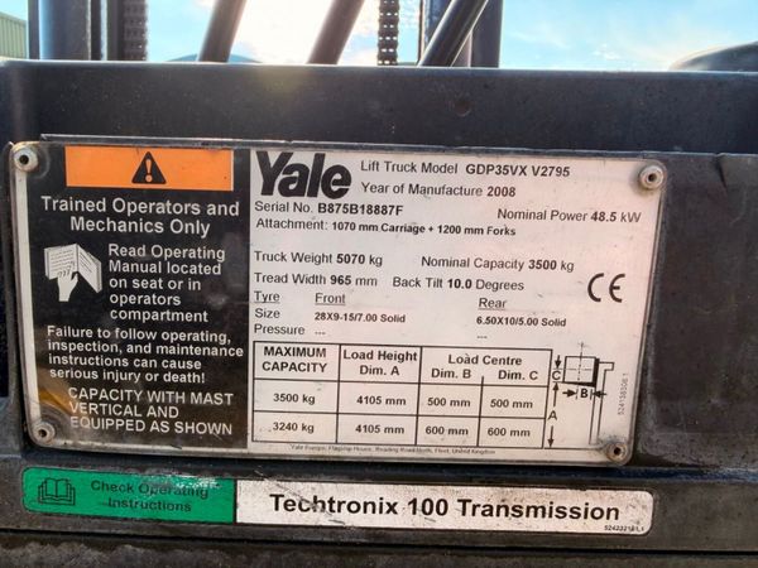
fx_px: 526
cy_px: 284
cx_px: 379
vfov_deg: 56.8
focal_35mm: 24
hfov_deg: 71.6
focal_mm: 2.22
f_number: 2.2
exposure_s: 1/157
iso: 40
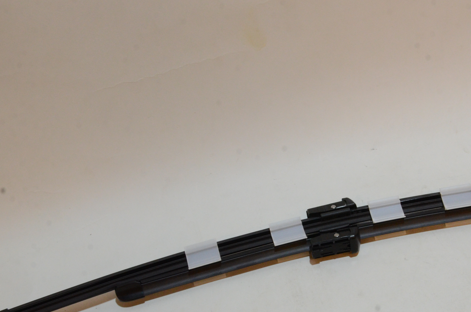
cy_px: 204
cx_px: 330
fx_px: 650
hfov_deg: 39.2
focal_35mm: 50
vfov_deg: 26.9
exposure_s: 1/50
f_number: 20
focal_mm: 21
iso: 1600
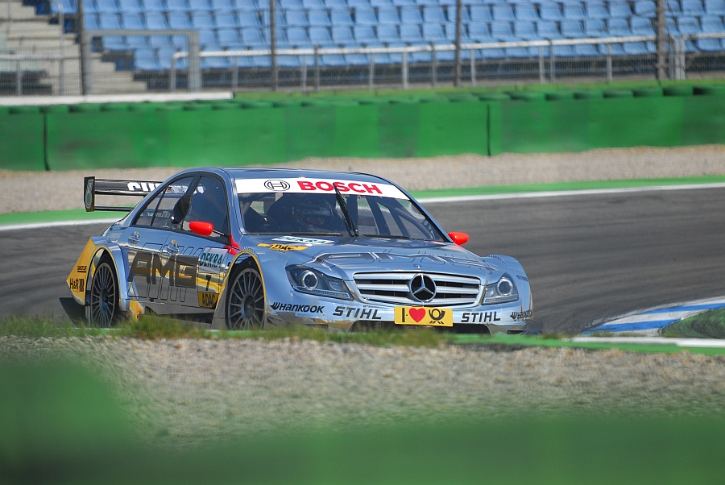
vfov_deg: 4.6
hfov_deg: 6.9
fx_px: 6047
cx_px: 362
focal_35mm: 300
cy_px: 242
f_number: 2.8
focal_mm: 200
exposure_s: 1/3200
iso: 200
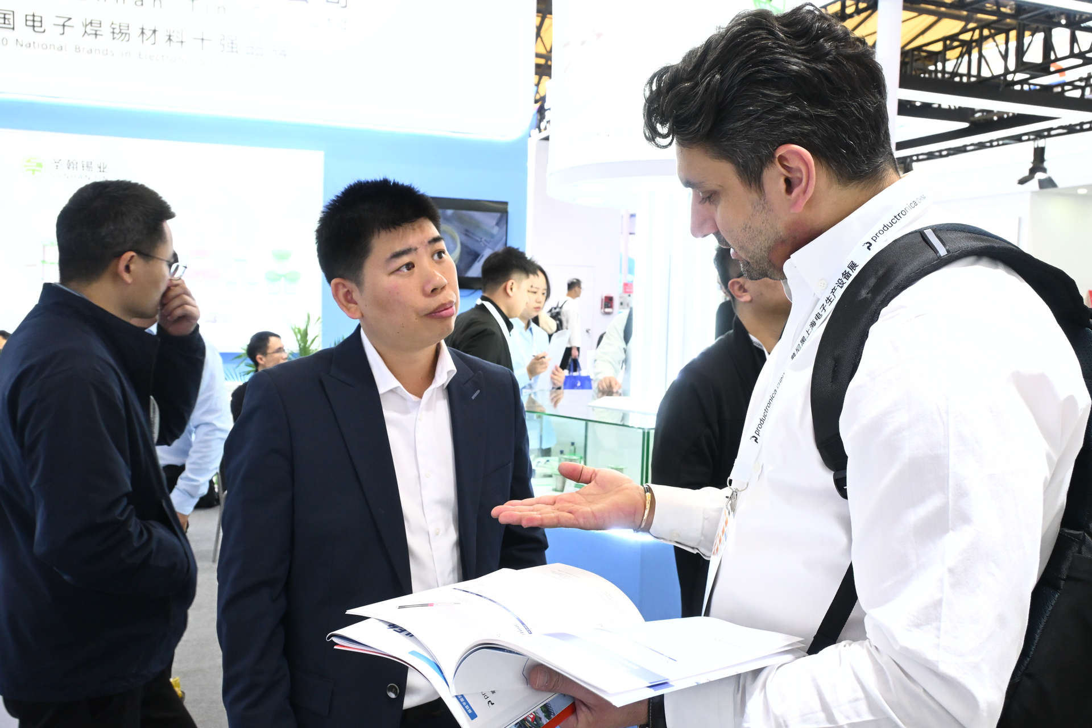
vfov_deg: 41.7
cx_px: 546
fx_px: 955
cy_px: 364
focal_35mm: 32
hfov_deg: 59.5
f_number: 7.1
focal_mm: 21
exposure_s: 1/200
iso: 2000
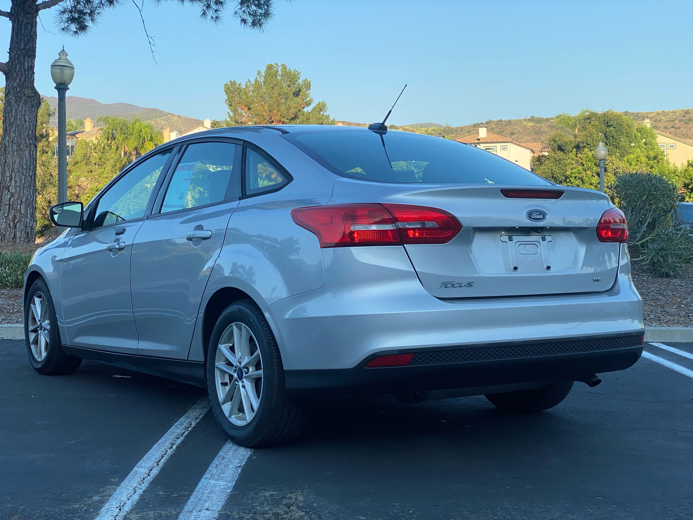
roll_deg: +0.1
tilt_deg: -0.8
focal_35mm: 52
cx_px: 346
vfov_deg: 28.0
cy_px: 260
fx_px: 1041
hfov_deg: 36.8
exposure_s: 1/545
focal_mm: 6
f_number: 2
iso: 20
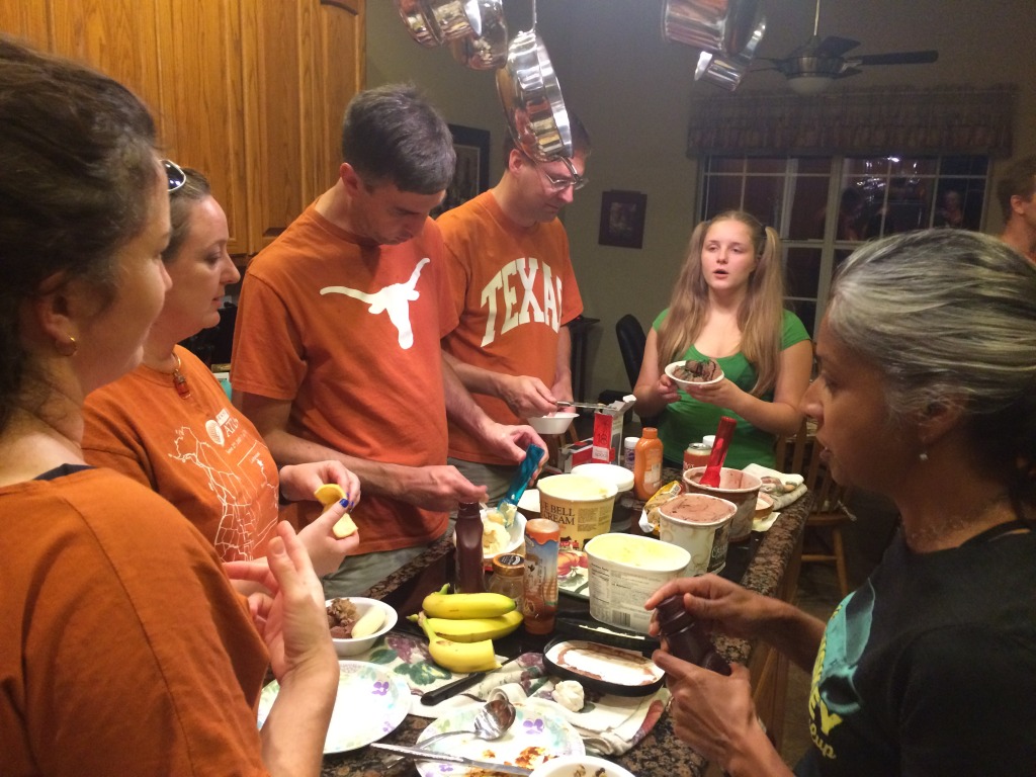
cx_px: 518
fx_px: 868
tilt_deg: -13.8
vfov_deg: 48.2
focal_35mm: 29
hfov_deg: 61.7
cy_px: 388
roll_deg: -2.7
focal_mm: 4.15
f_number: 2.2
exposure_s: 1/30
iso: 320
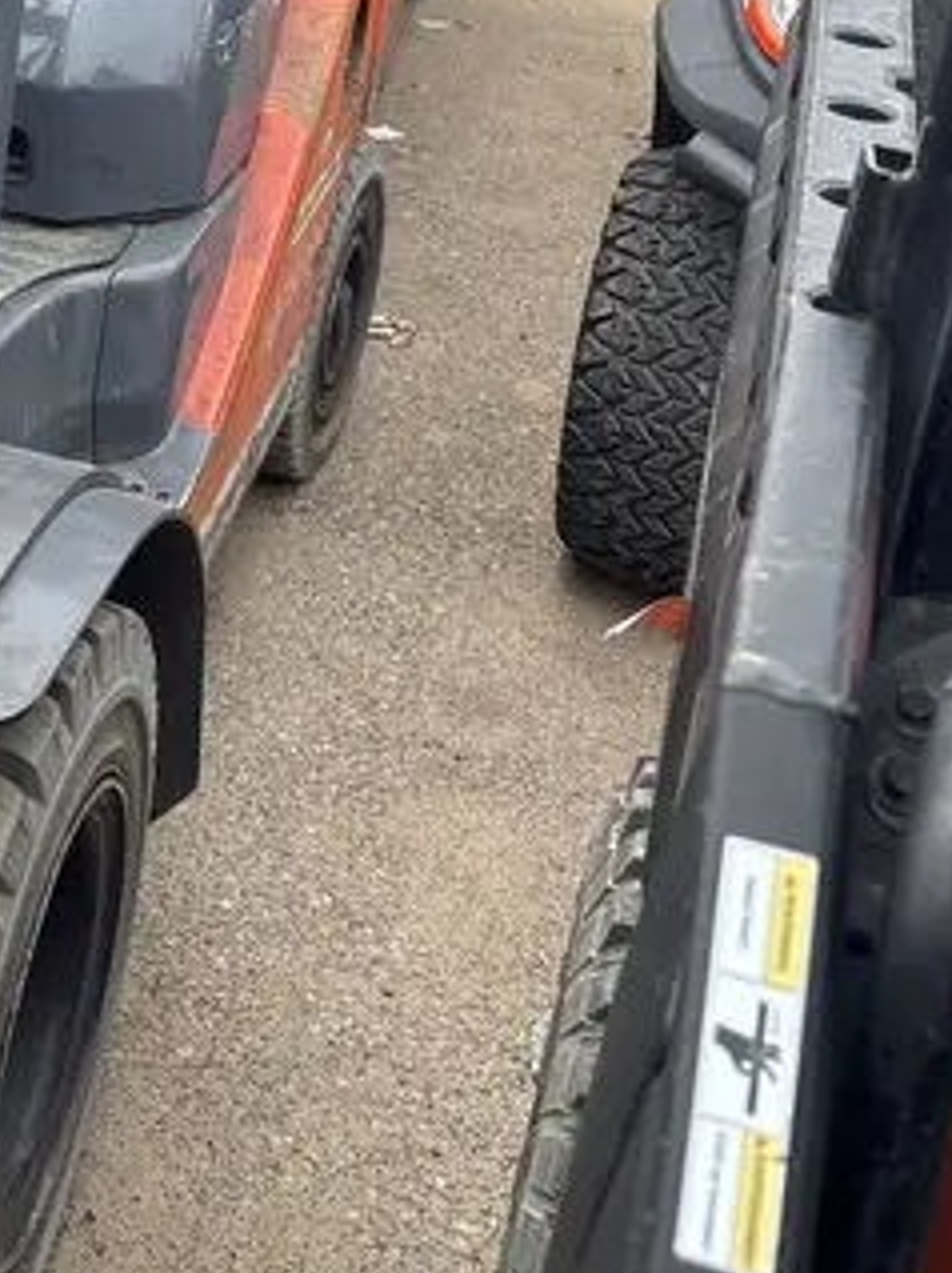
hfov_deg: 23.0
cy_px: -82
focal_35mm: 60
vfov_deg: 29.4
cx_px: -84
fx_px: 2203
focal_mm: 5.96
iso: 64
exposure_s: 1/1626
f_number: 1.6
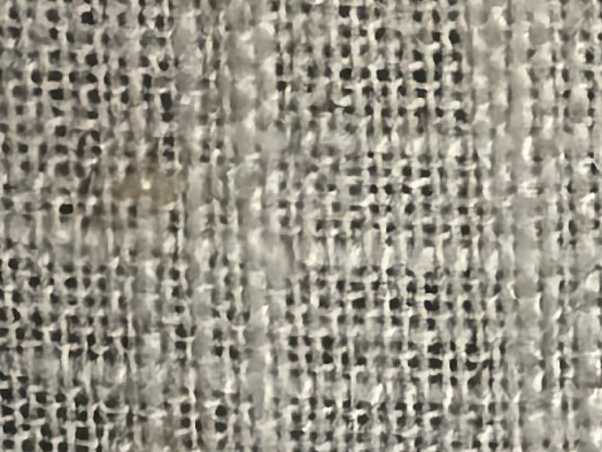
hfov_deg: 8.1
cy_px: -916
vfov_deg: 6.6
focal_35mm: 206
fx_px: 3583
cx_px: 1868
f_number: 2
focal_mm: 6.35
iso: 640
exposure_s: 1/120
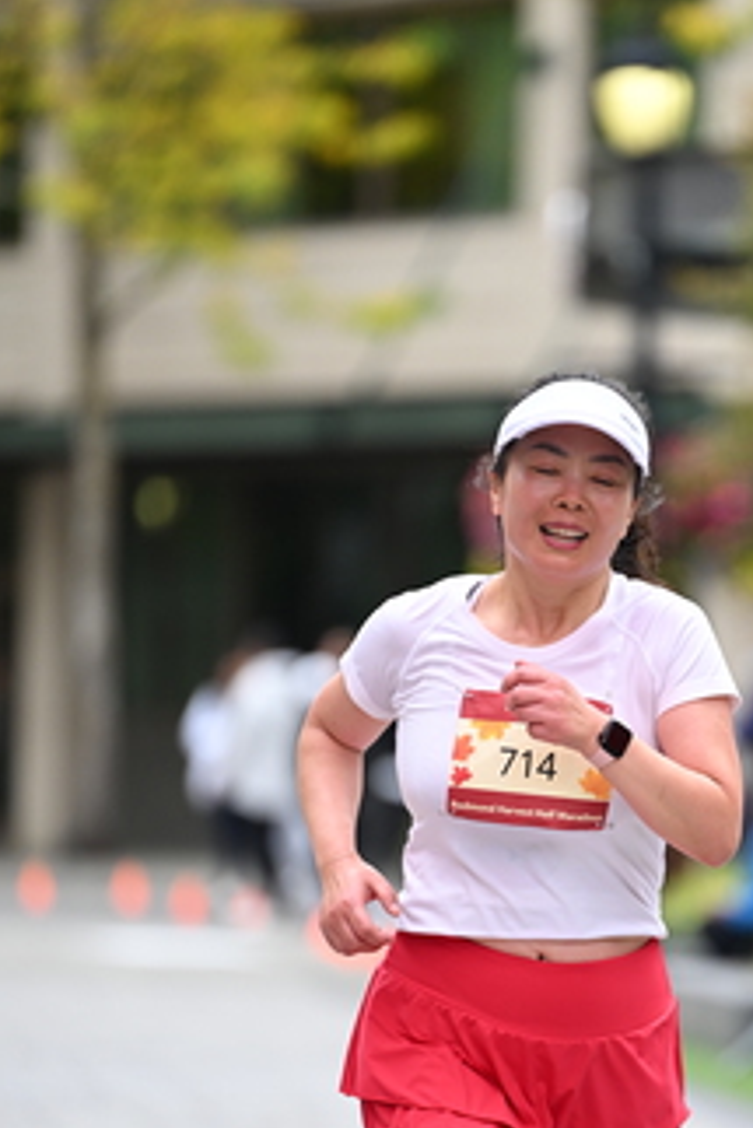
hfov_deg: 4.0
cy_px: 760
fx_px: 10718
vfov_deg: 6.0
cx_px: 566
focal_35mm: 342
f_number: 2.8
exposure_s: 1/2000
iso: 640
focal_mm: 200
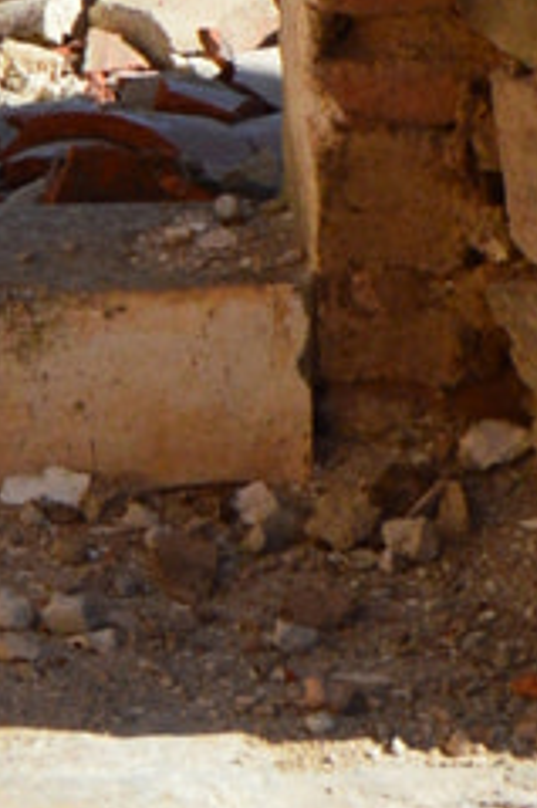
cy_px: -1559
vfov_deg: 6.3
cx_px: -449
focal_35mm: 301
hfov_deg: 4.5
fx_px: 6744
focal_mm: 30
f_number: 11
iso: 400
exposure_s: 1/500
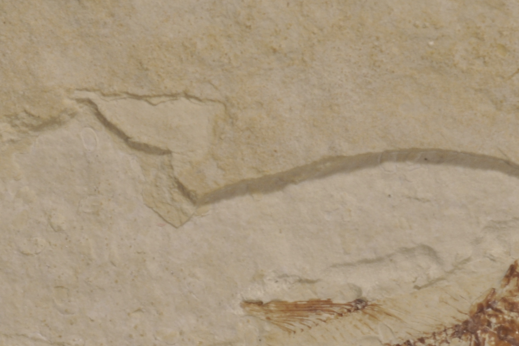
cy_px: 395
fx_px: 3143
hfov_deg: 9.4
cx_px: 263
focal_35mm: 218
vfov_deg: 6.3
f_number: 32
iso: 200
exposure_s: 1/25
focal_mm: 60
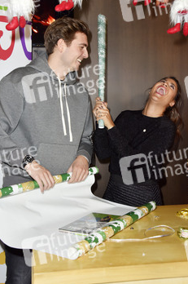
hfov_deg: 29.2
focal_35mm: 46
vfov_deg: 42.7
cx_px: 87
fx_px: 361
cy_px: 125
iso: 1000
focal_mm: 40
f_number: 5.6
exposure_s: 1/60
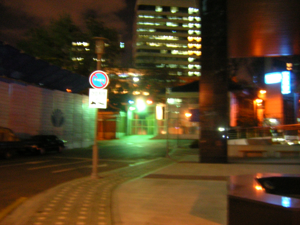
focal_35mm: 36
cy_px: 112
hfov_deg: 51.4
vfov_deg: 39.7
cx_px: 150
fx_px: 312
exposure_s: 1/1.7
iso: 400
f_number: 2.6
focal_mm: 4.7
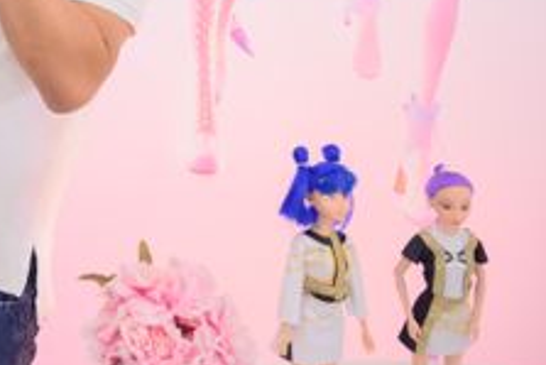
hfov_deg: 25.4
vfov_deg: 18.1
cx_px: -157
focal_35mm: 69
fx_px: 1047
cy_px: -141
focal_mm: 24
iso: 2000
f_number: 4
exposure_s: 1/160
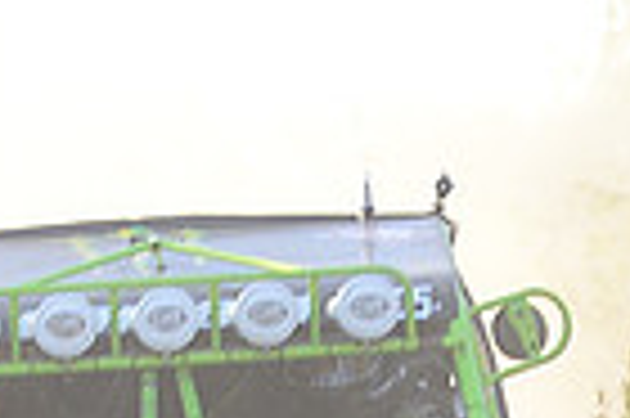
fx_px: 17340
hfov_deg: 2.1
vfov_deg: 1.4
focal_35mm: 992
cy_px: 607
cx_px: -22
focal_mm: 160
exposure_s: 1/500
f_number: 5.6
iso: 800
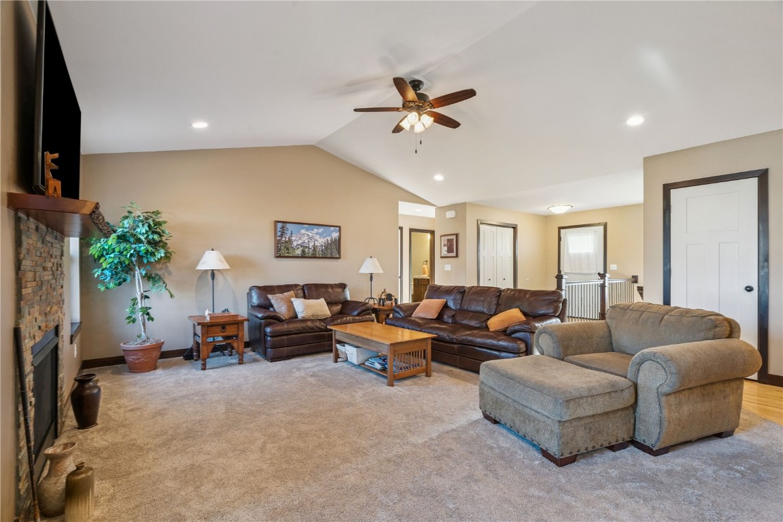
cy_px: 261
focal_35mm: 16
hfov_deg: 96.7
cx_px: 392
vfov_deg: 73.7
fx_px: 348
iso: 400
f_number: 10
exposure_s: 1/2.5
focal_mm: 16
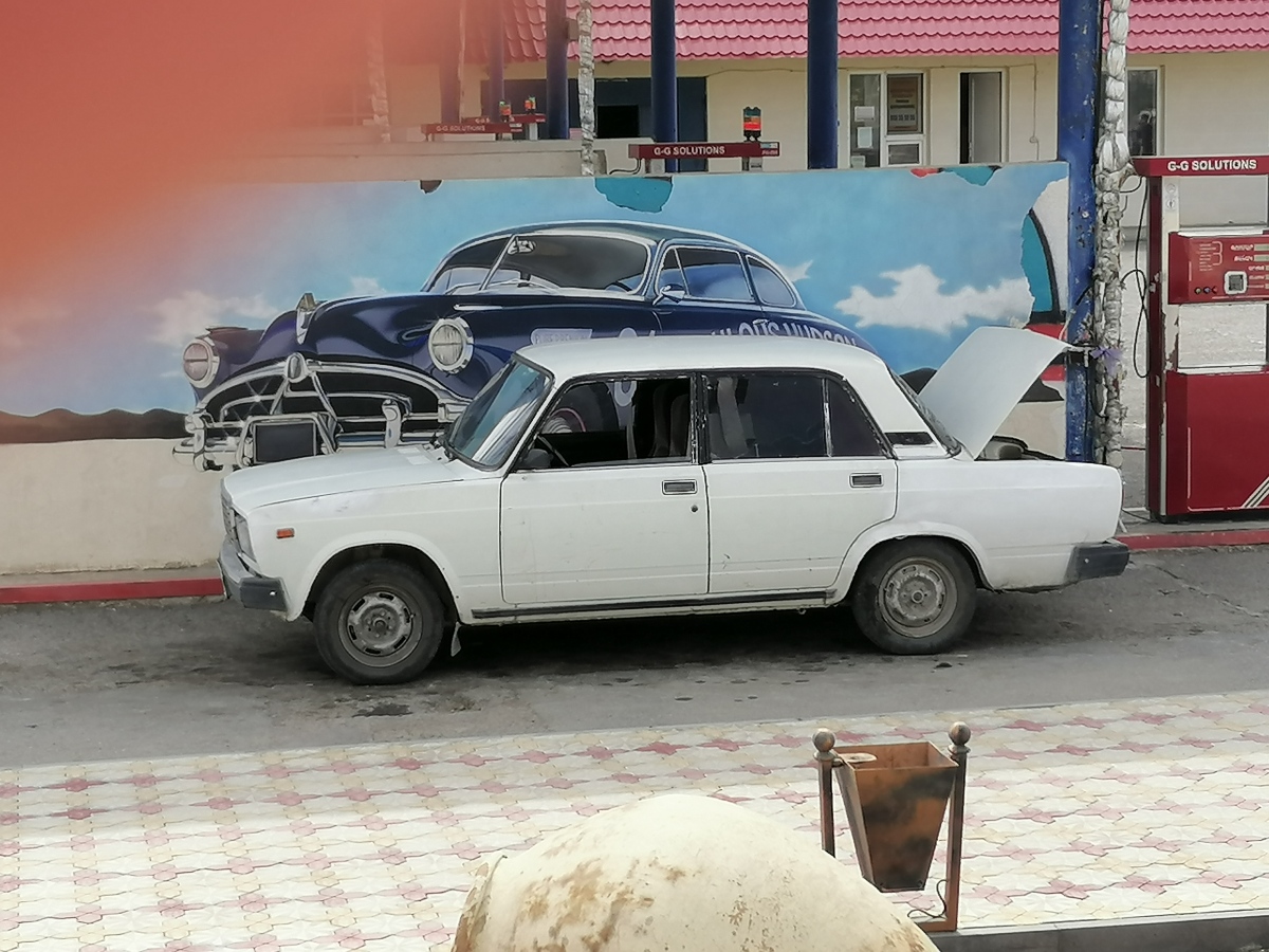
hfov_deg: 24.1
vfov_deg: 18.2
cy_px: 476
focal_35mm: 81
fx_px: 2969
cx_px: 634
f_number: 1.8
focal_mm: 5.3
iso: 50
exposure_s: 1/831
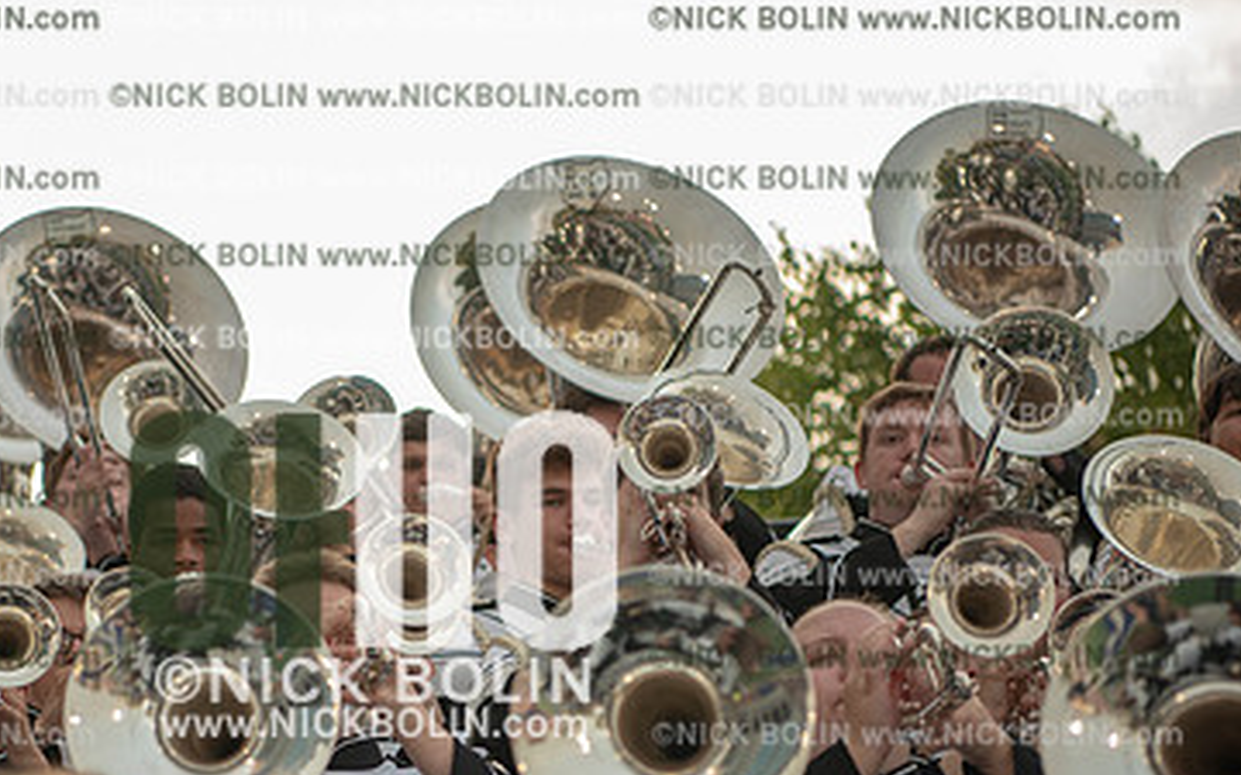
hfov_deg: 18.1
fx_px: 3889
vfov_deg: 11.4
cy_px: 577
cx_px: 372
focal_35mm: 115
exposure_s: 1/800
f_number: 3.2
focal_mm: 70
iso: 800
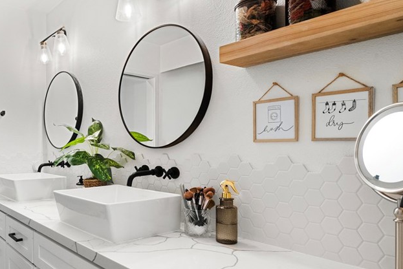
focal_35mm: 23
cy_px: 138
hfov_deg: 72.4
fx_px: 258
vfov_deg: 55.2
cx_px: 117
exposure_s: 1/3
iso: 800
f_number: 14
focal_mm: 14
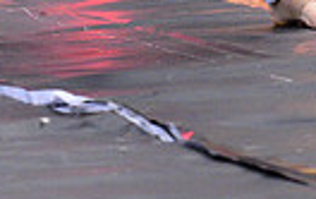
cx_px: 151
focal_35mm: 434
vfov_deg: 3.0
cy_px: -302
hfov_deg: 4.8
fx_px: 3744
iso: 6400
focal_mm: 125
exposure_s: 1/400
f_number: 2.8
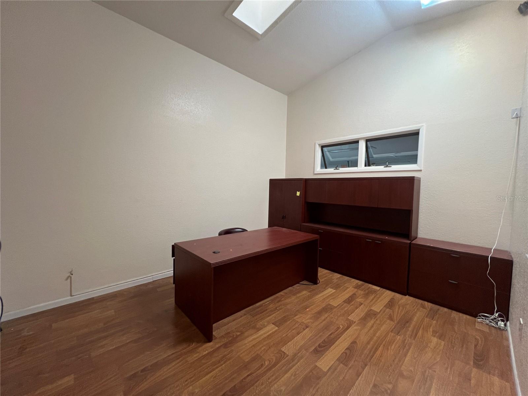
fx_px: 198
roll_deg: -1.2
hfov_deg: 106.2
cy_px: 198
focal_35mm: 13
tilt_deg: -2.9
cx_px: 264
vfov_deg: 89.9
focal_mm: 1.57
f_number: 1.8
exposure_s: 1/60
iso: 200
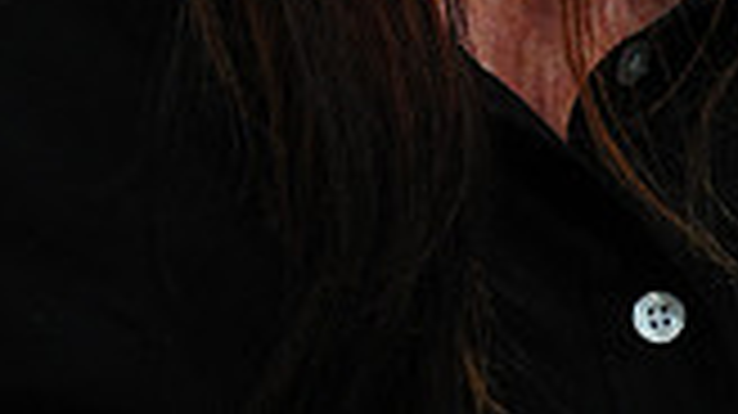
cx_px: 353
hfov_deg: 4.1
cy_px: -886
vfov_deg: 2.3
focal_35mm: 527
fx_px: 10303
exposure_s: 1/125
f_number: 4.2
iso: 640
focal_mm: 95
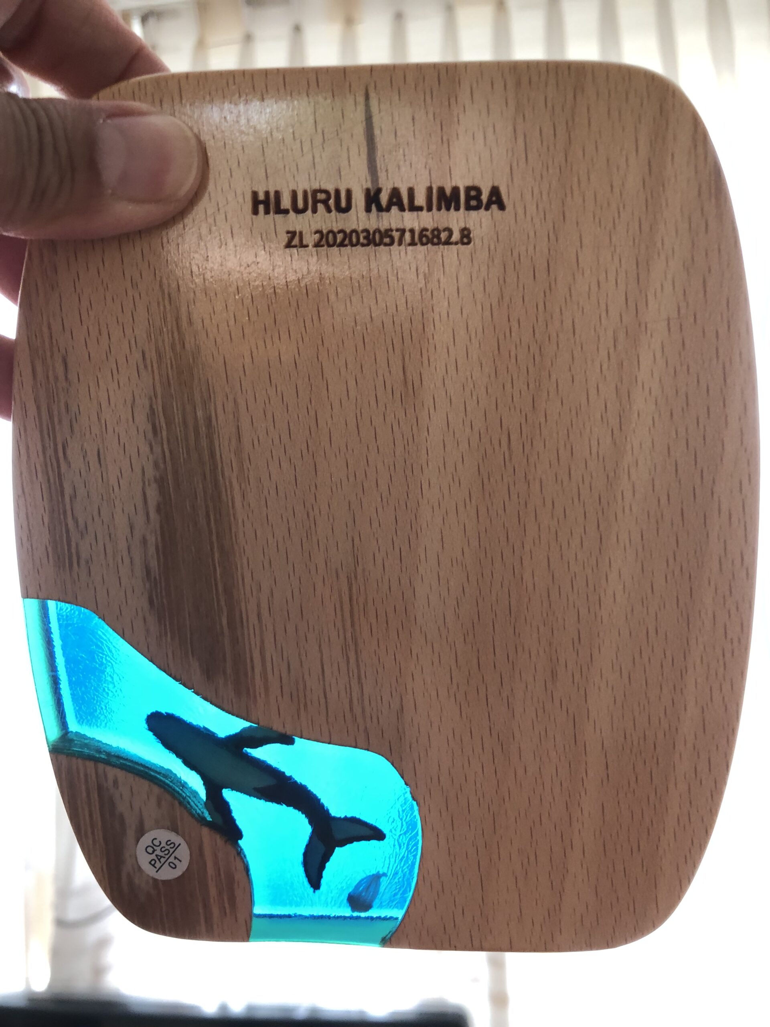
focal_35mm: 28
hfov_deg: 49.7
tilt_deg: +3.8
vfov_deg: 63.4
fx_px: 830
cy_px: 514
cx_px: 385
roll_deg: +1.8
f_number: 1.8
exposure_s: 1/20
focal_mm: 3.99
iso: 40
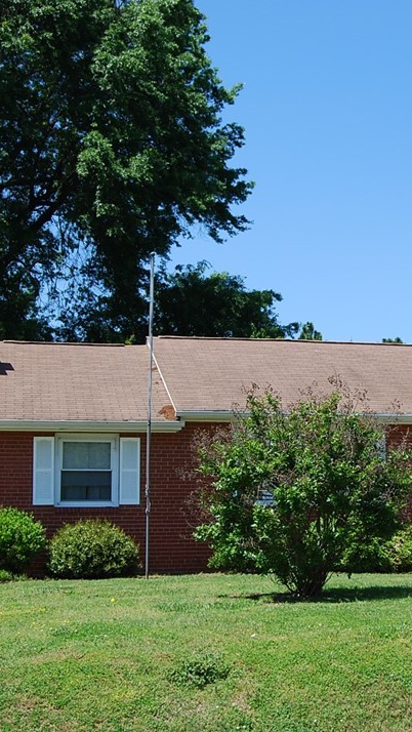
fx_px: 1203
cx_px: 361
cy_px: 363
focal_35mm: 62
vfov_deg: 33.8
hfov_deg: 19.1
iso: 100
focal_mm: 26
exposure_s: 1/200
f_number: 7.1
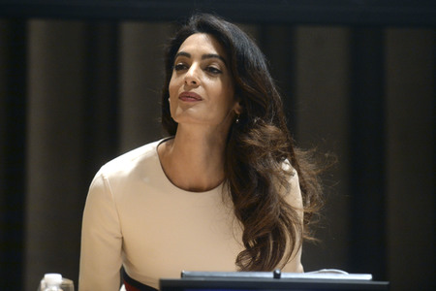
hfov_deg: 13.7
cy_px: 146
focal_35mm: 150
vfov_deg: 9.1
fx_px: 1817
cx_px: 218
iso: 4000
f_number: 3.5
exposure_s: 1/250
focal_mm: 150
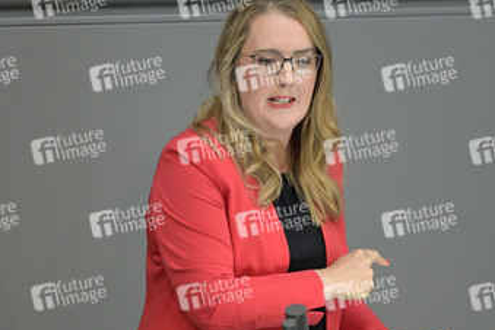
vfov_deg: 2.1
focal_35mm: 665
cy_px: 184
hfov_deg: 3.1
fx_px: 9143
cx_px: 234
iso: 8000
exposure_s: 1/400
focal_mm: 500
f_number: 5.6
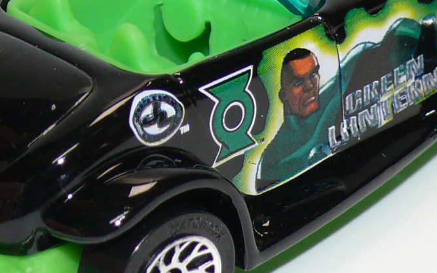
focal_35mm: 262
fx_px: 3121
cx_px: 240
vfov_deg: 5.0
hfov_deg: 8.0
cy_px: 50
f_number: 4
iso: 100
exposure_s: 1/30
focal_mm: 13.6
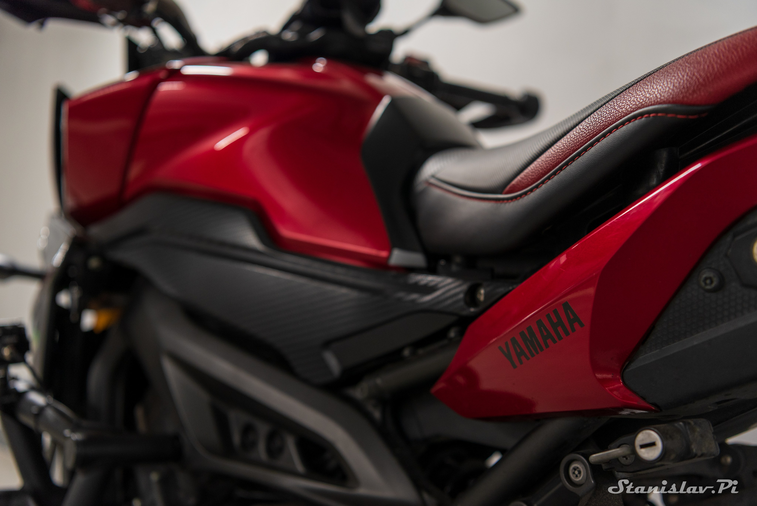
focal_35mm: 38
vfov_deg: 35.1
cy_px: 253
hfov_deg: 50.7
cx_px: 378
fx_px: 799
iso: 500
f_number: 3.2
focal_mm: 38
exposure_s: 1/50
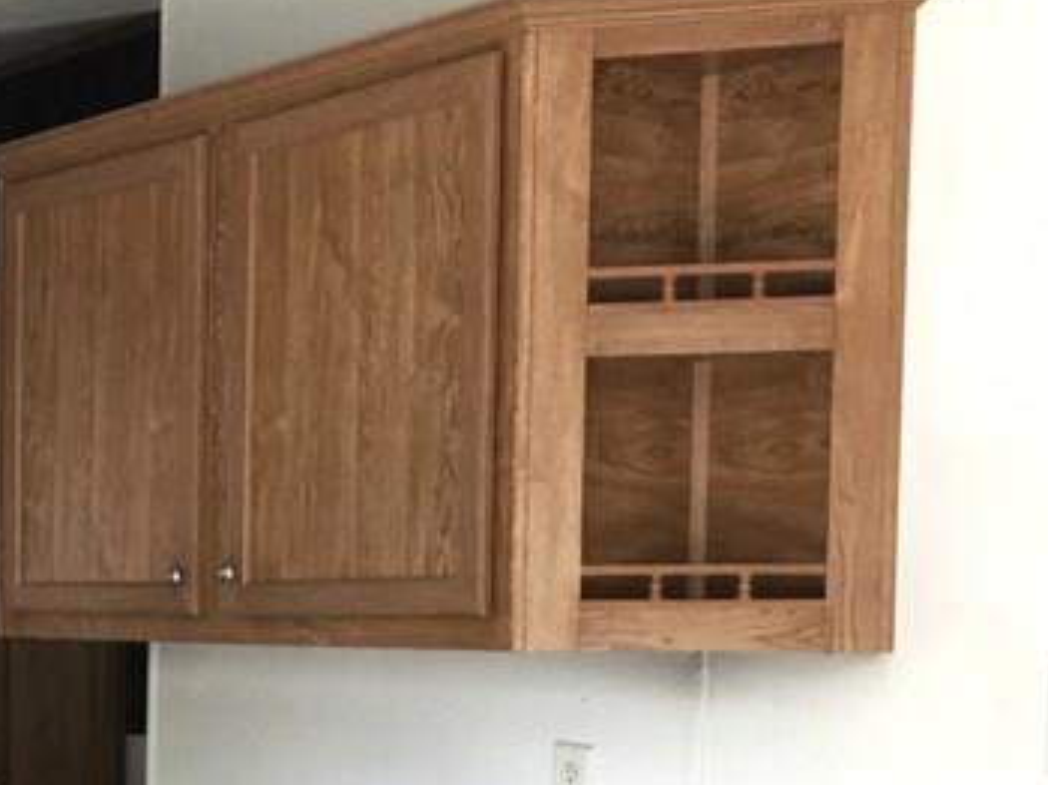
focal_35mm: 82
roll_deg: -0.6
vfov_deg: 17.4
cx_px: -162
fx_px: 2481
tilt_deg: -6.1
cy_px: 842
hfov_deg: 22.3
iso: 20
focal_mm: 3.99
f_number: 1.8
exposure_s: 1/31
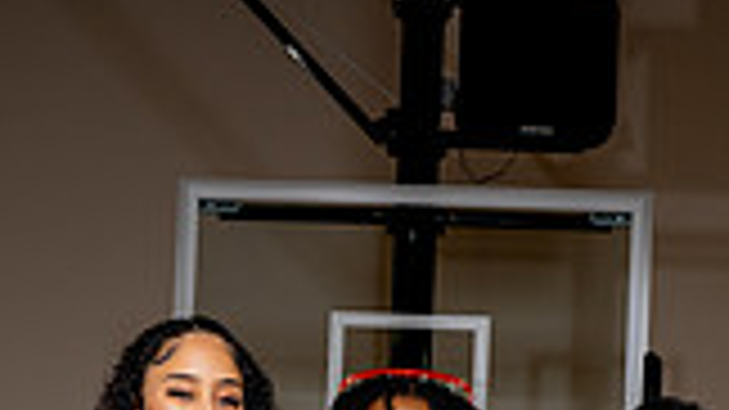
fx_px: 1797
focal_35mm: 93
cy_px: 960
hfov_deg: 22.9
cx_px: 382
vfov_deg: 11.1
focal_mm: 32
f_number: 5.6
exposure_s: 1/250
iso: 200
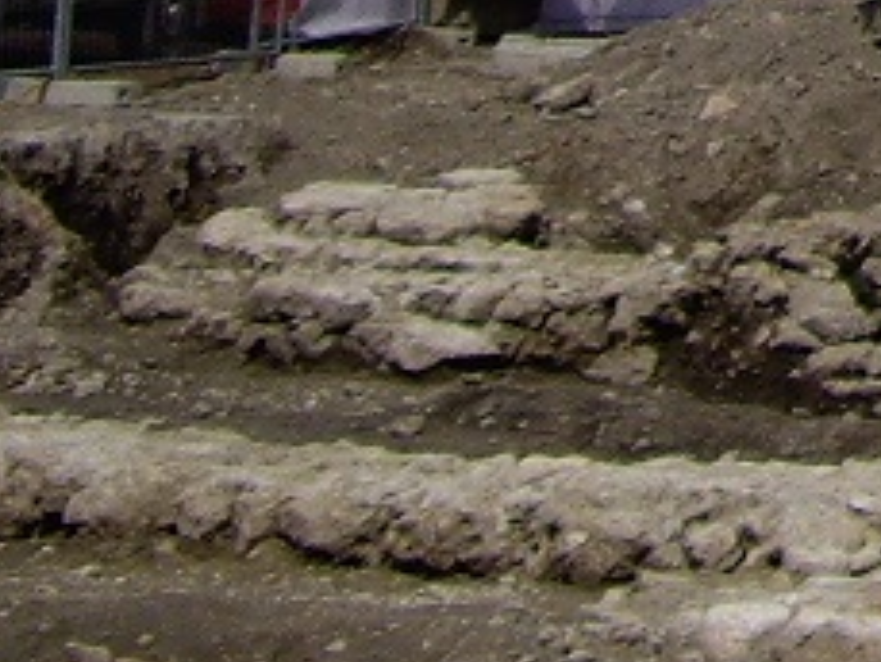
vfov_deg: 5.3
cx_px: 2716
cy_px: -1359
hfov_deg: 6.7
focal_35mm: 265
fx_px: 6748
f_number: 8
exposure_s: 1/200
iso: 64
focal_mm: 7.9
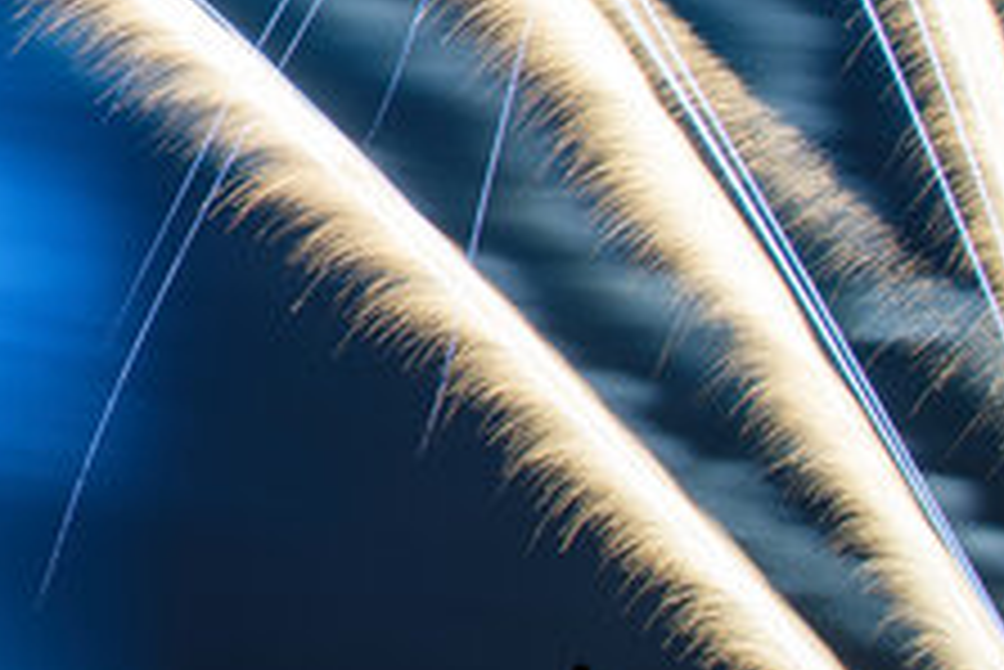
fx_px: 3098
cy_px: -76
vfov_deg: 12.1
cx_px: -743
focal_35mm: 111
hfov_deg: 15.9
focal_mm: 31
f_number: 16
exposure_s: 20
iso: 100
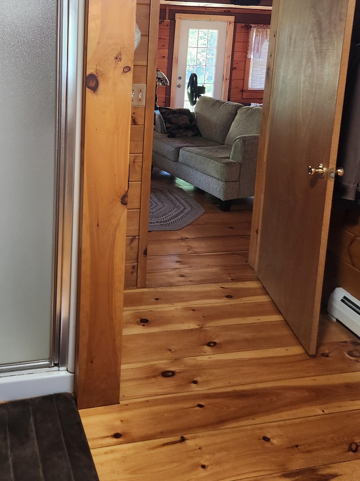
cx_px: 109
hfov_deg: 41.0
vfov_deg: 52.0
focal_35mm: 34
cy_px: 130
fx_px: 472
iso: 640
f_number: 1.8
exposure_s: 1/120
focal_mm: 5.4
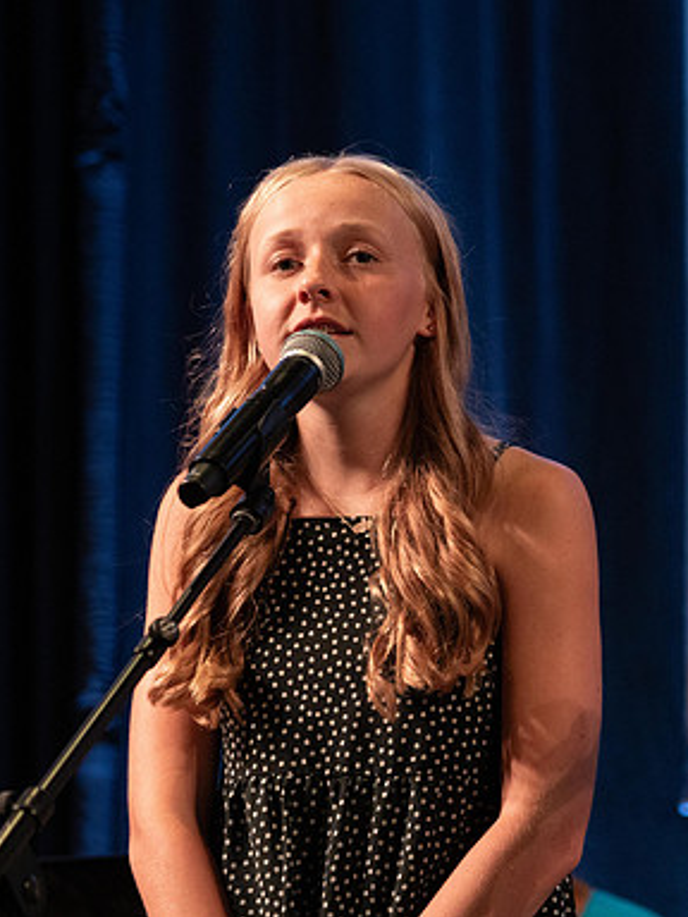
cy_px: 457
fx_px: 6731
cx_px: 633
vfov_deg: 7.8
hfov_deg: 5.8
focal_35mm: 254
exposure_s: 1/250
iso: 6400
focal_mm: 175
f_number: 6.3
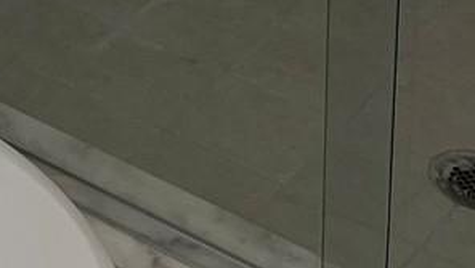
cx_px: -411
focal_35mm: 153
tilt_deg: -17.7
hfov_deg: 12.6
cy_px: -565
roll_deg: +4.6
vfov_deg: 7.0
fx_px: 1928
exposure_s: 1/121
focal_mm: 5.7
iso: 100
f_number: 1.5
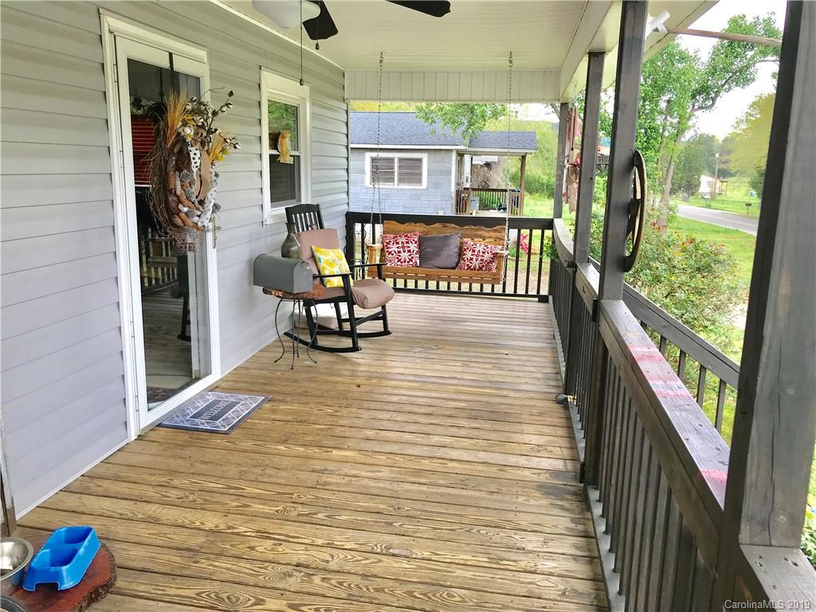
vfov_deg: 49.7
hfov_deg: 63.4
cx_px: 408
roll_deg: -0.6
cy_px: 306
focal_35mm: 28
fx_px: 660
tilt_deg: -13.1
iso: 20
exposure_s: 1/250
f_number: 1.8
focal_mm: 3.99
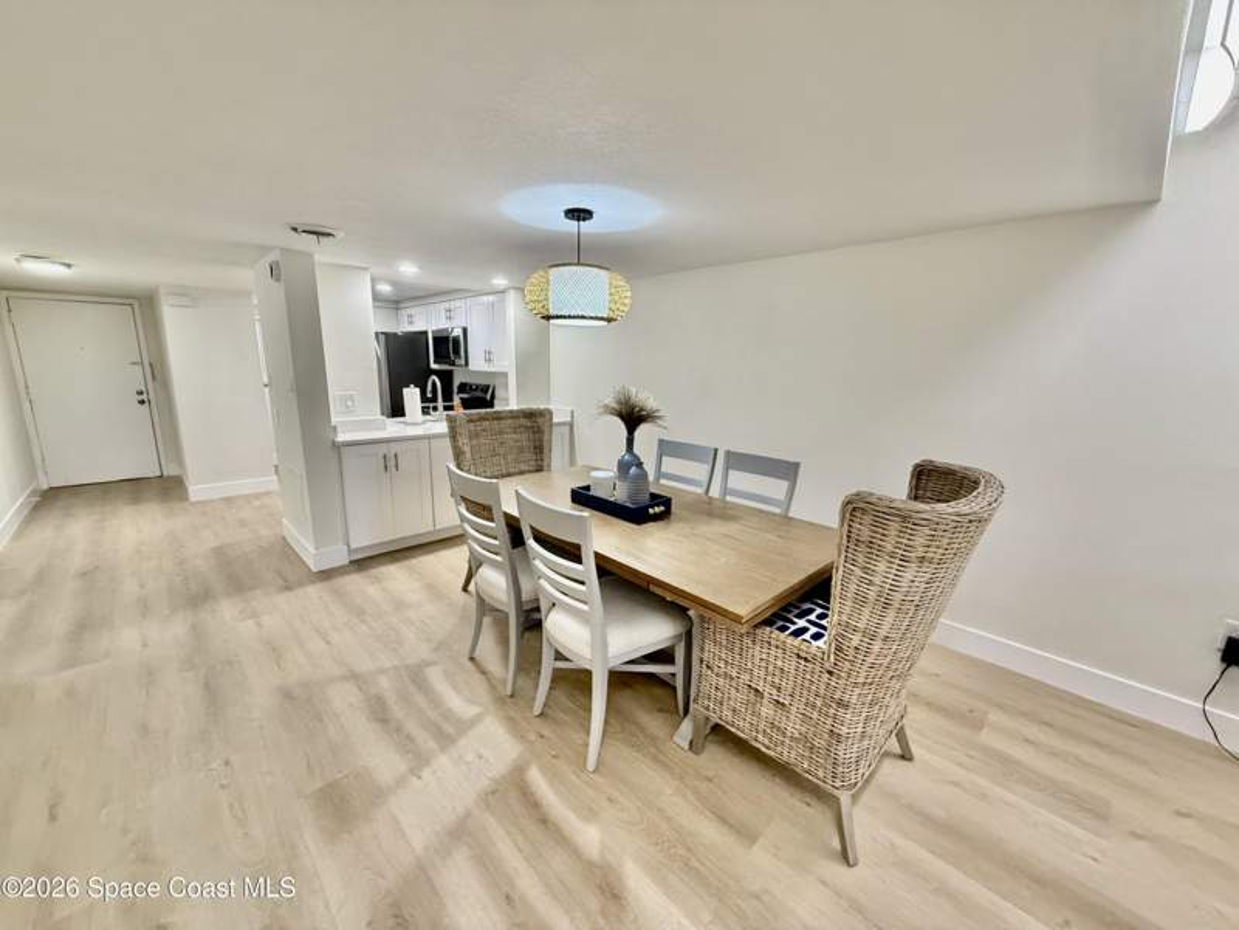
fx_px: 501
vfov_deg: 85.7
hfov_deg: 102.1
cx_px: 620
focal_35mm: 14
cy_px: 465
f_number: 2.2
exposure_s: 1/60
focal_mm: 2.22
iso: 500
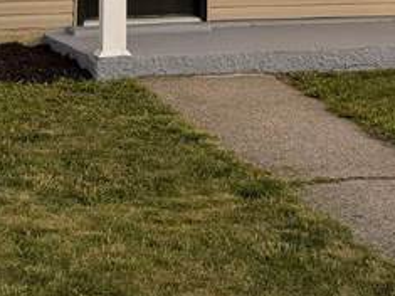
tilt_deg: +5.9
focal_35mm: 131
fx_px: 1494
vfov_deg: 10.6
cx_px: 261
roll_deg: +0.7
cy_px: -254
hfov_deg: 15.0
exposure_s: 1/1653
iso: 80
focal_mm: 6.76
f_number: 1.78
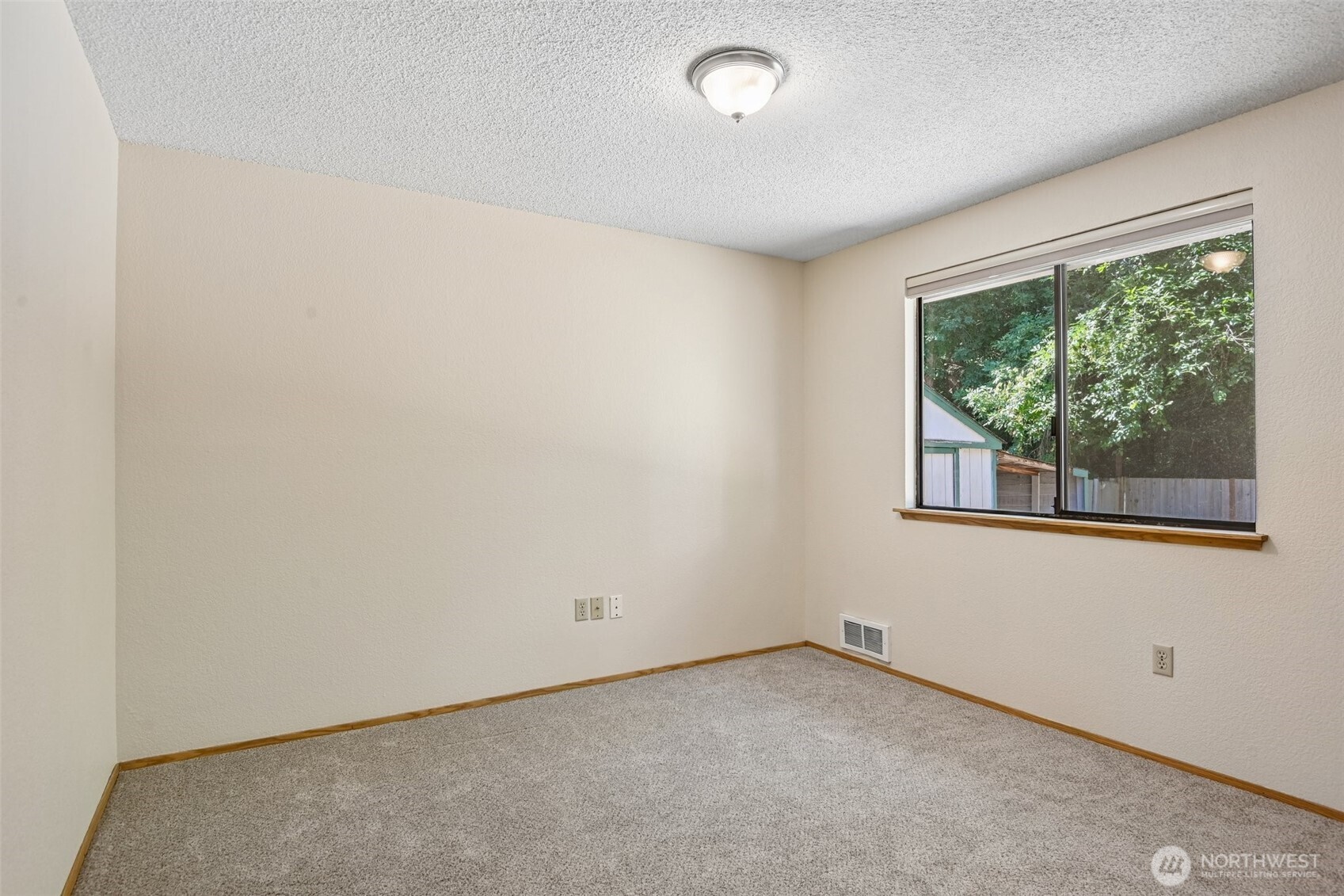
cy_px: 448
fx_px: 709
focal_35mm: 19
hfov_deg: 86.9
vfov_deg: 64.5
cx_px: 672
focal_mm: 19
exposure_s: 1/25
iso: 400
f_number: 8
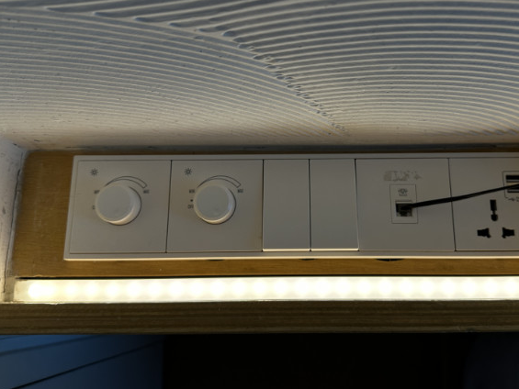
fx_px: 510
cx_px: 299
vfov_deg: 41.7
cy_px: 170
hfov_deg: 53.7
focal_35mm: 34
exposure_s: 1/943
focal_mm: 6.9
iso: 80
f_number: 1.8
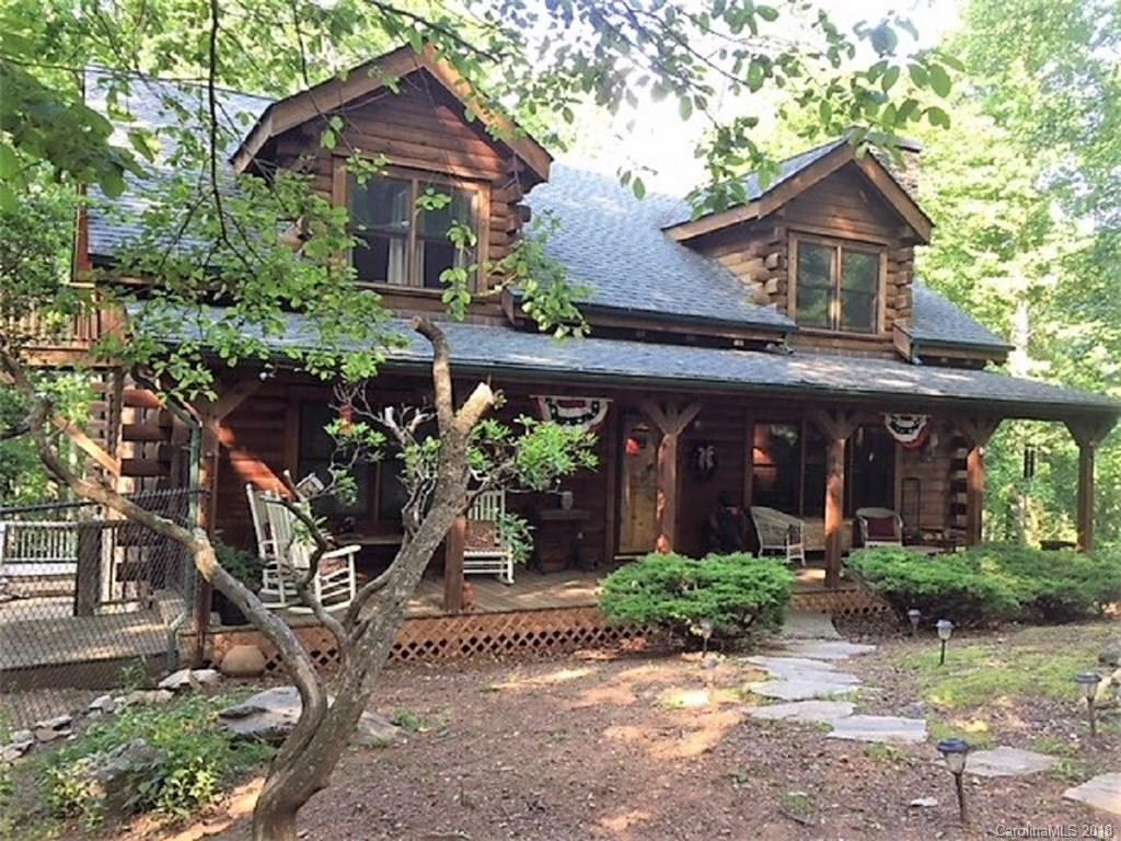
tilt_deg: +1.0
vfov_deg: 48.2
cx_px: 560
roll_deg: -3.0
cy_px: 420
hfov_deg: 61.7
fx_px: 939
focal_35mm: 29
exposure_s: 1/60
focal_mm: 4.15
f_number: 2.2
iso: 40
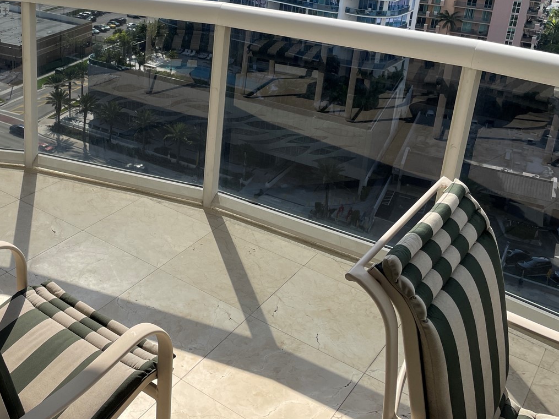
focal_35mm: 41
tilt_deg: -19.6
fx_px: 662
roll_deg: -1.7
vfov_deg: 34.4
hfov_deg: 44.2
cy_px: 102
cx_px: 137
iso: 32
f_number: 1.6
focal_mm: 4.2
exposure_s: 1/2212
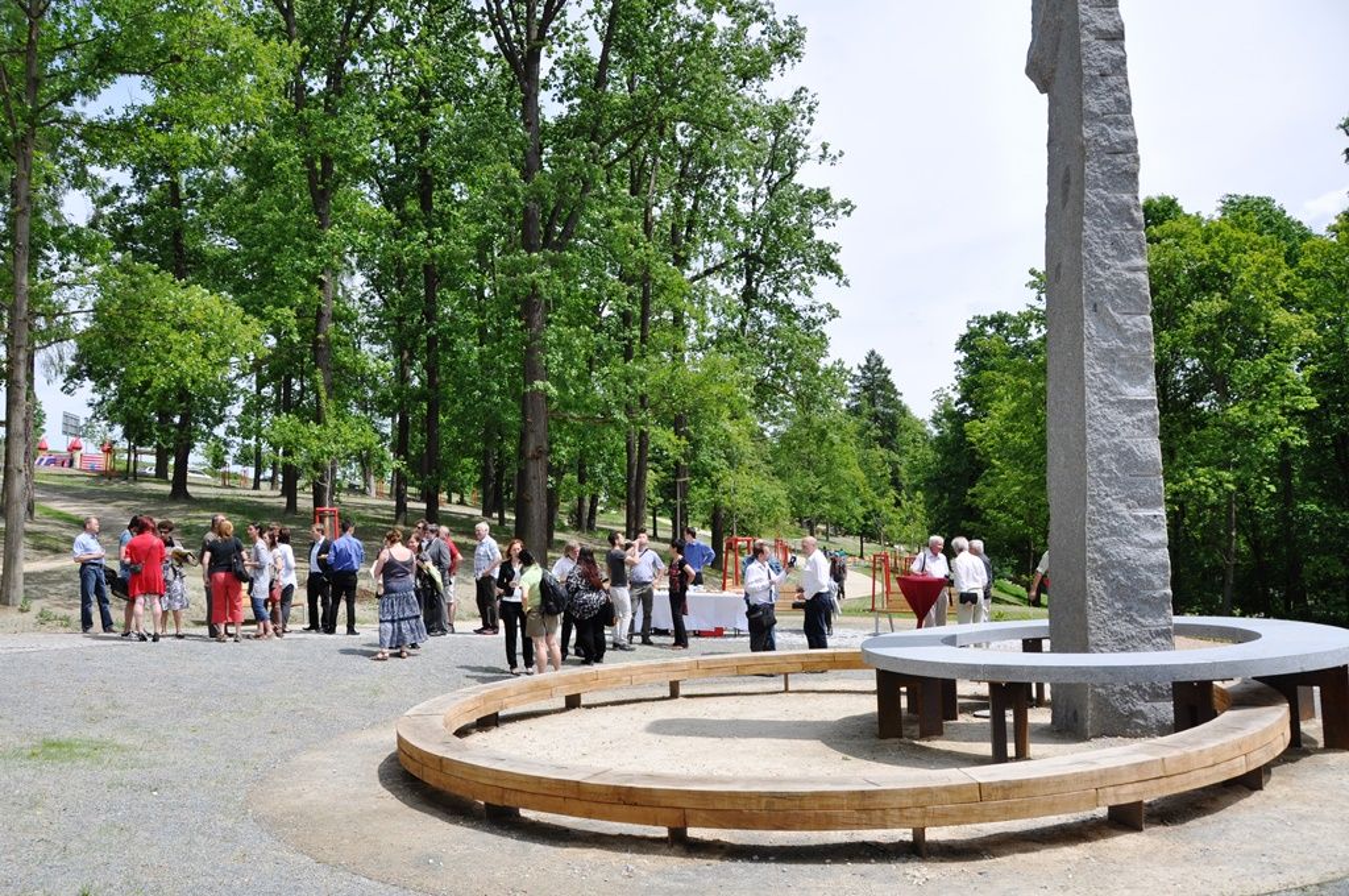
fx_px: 1010
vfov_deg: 47.8
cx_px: 674
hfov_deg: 67.4
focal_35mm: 27
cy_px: 448
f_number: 6.3
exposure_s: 1/1600
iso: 400
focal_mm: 18
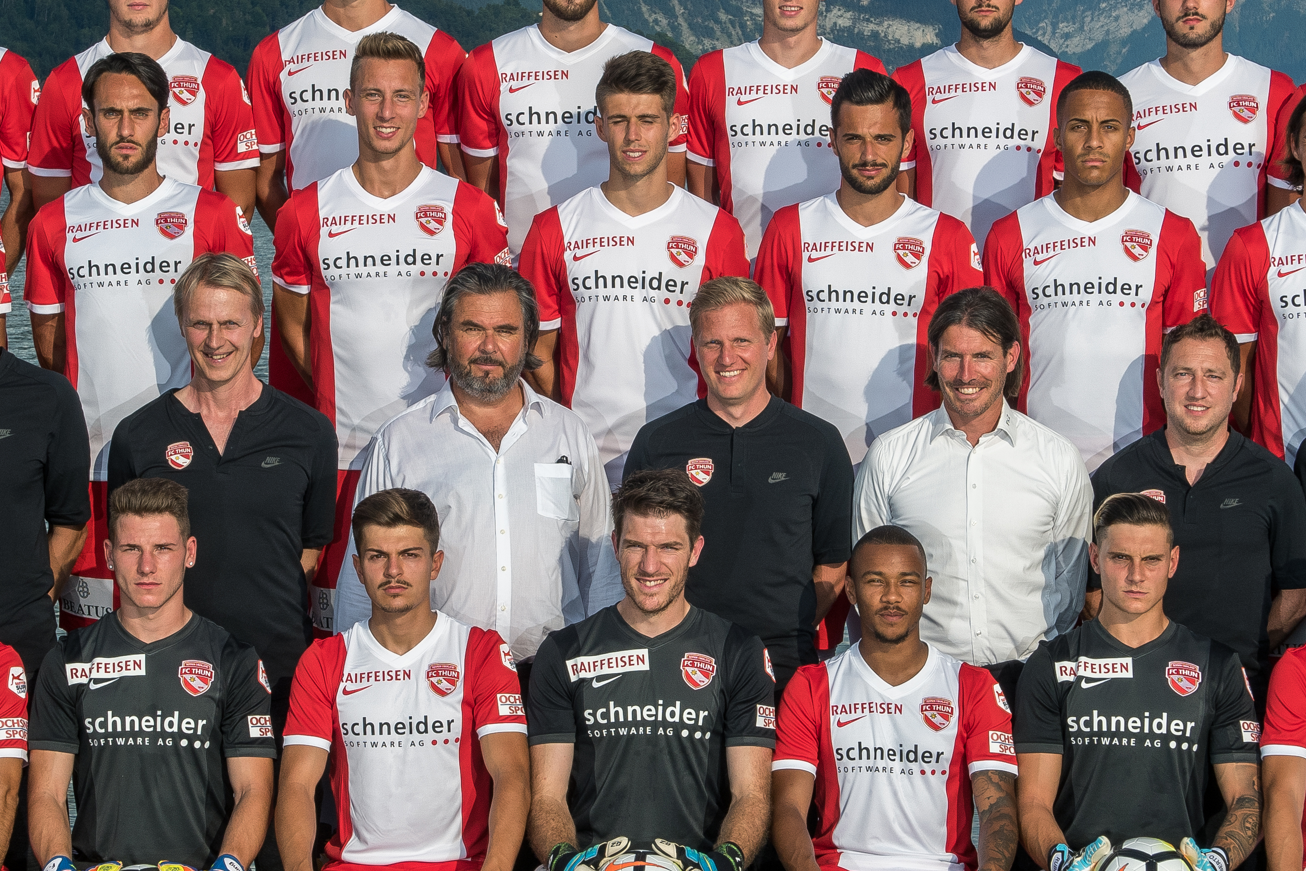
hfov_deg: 17.2
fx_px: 4318
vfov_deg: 11.5
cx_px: 658
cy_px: 486
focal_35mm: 119
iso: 125
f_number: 10
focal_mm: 45
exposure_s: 1/320
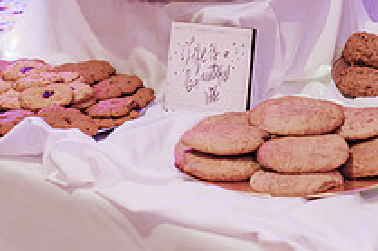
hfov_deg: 14.8
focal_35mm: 139
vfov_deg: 9.8
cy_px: 44
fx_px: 1458
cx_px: 206
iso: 500
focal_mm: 50
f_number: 2.5
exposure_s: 1/50
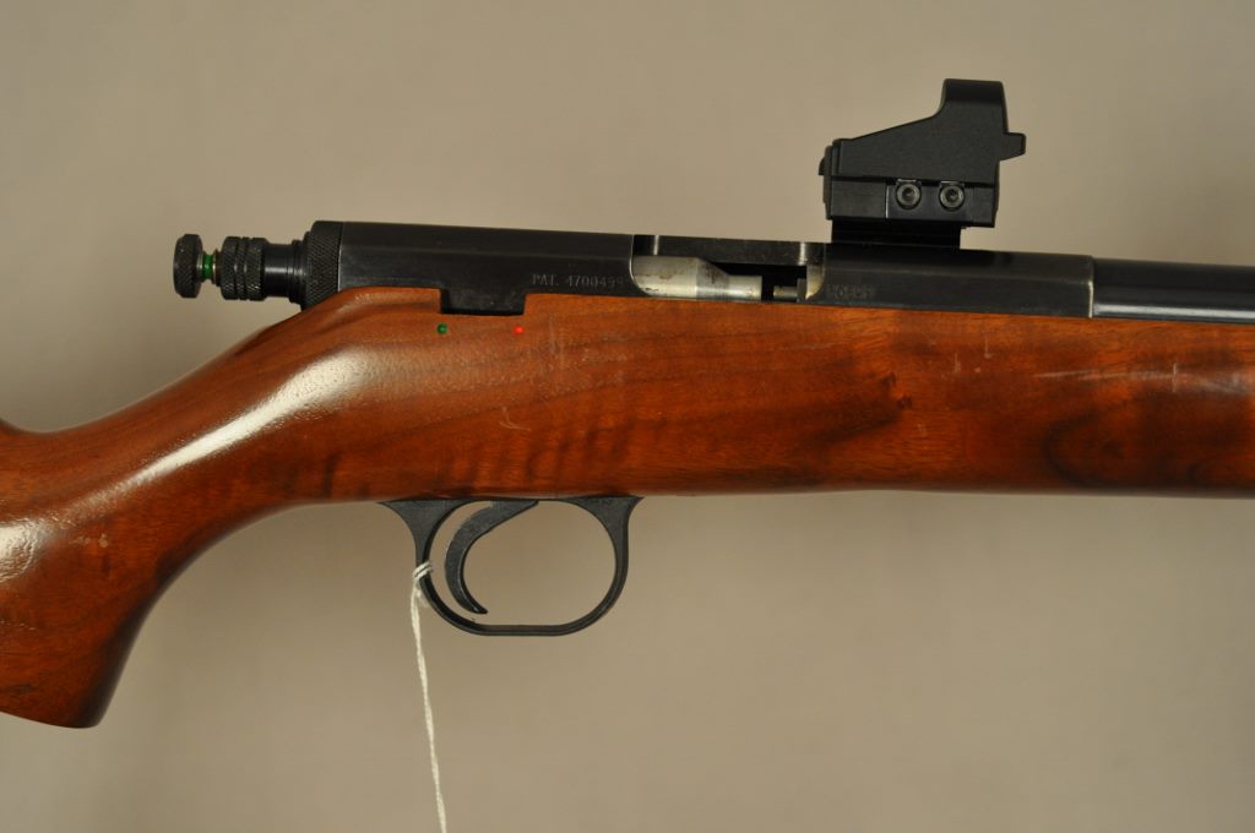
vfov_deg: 15.1
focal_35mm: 90
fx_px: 3133
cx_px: 628
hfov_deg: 22.6
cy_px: 416
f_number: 3.5
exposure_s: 1/200
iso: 800
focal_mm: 60
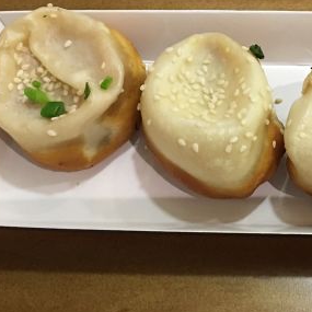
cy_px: 107
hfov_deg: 26.4
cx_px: 284
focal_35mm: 63
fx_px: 642
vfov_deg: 27.2
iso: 80
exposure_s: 1/10
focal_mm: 4.15
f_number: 2.2
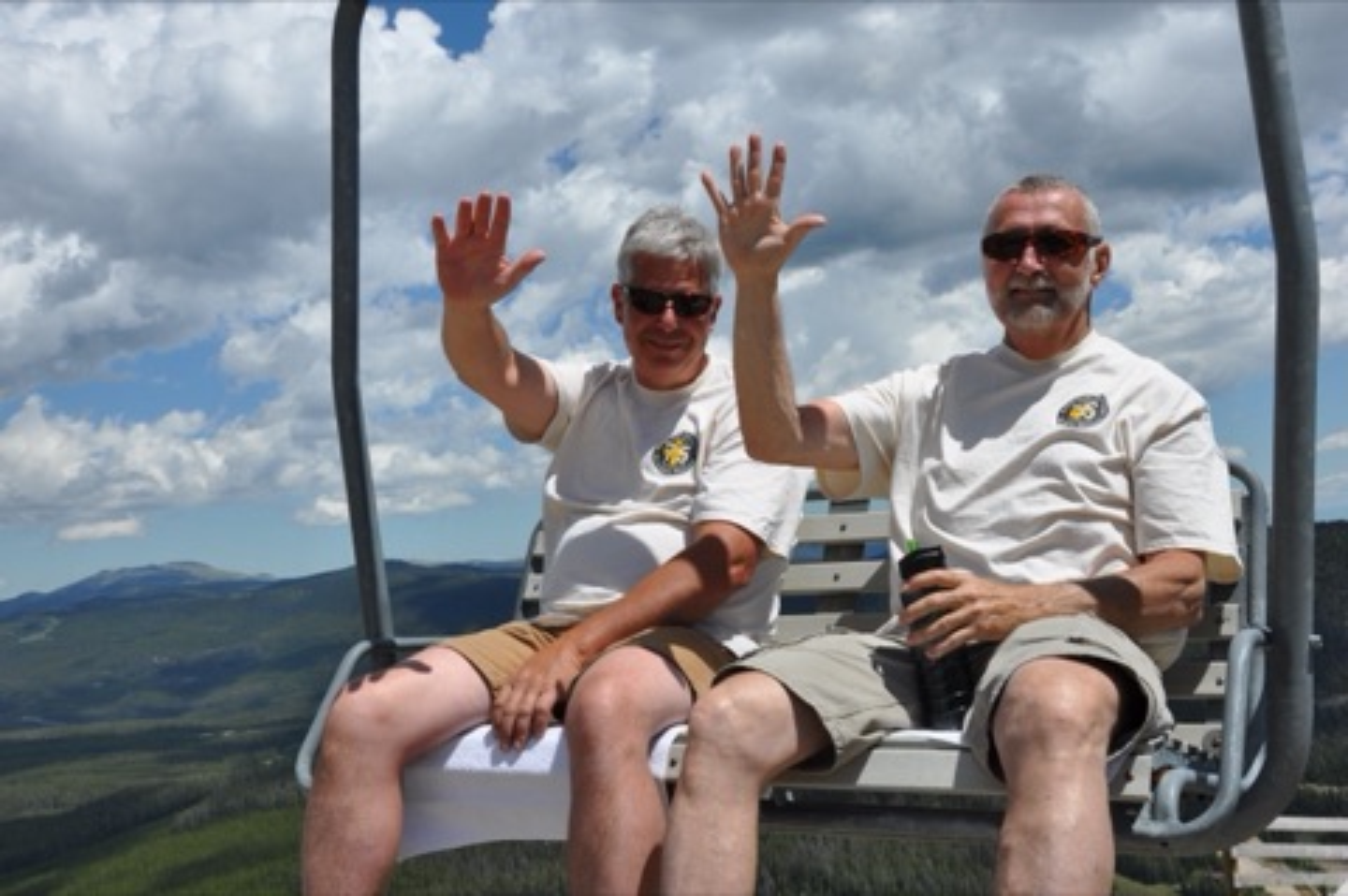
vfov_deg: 29.8
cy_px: 448
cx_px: 674
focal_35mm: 45
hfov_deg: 43.6
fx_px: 1683
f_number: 11
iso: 200
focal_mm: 30
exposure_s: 1/500
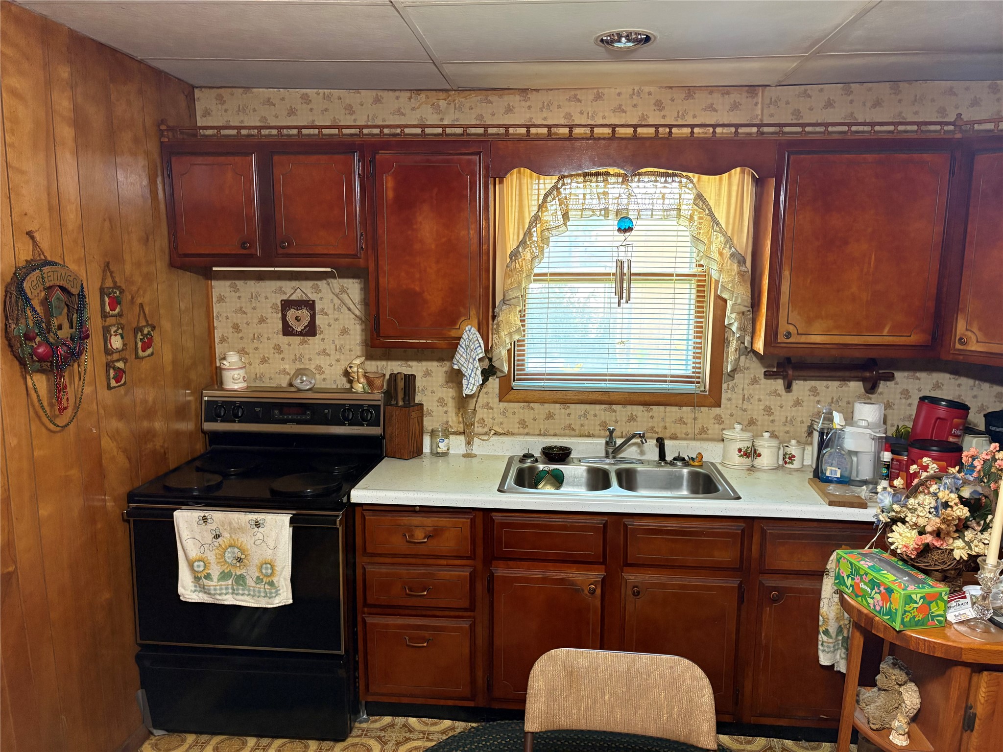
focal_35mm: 26
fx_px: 753
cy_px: 376
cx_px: 502
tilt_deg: -8.4
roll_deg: +0.4
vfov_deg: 53.1
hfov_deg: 67.3
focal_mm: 5.96
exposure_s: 1/60
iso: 320
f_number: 1.6
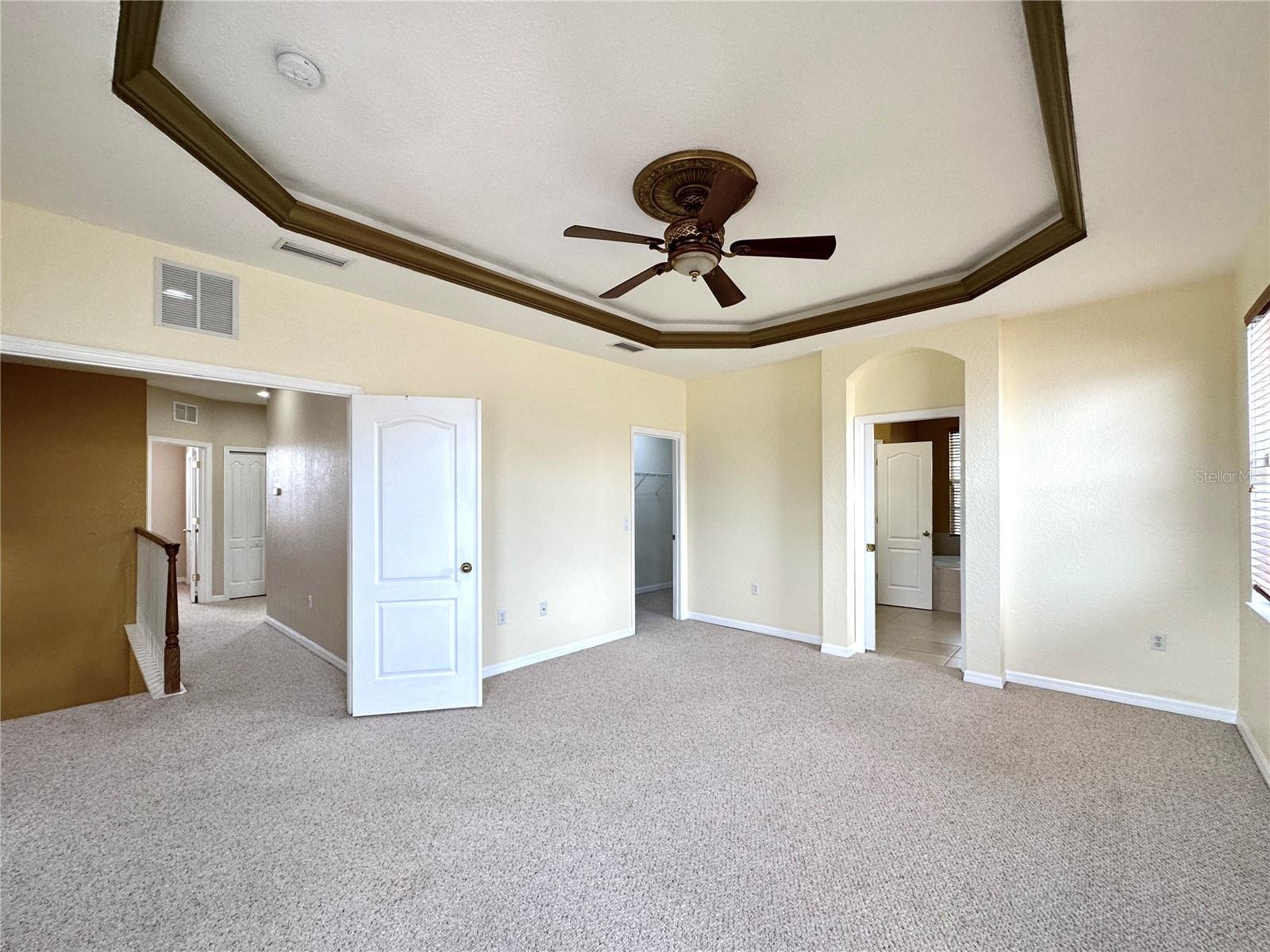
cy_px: 476
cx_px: 635
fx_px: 513
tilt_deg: +2.2
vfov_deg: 85.6
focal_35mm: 14
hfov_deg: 102.1
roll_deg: +0.1
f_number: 2.2
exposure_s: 1/120
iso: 100
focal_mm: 2.22
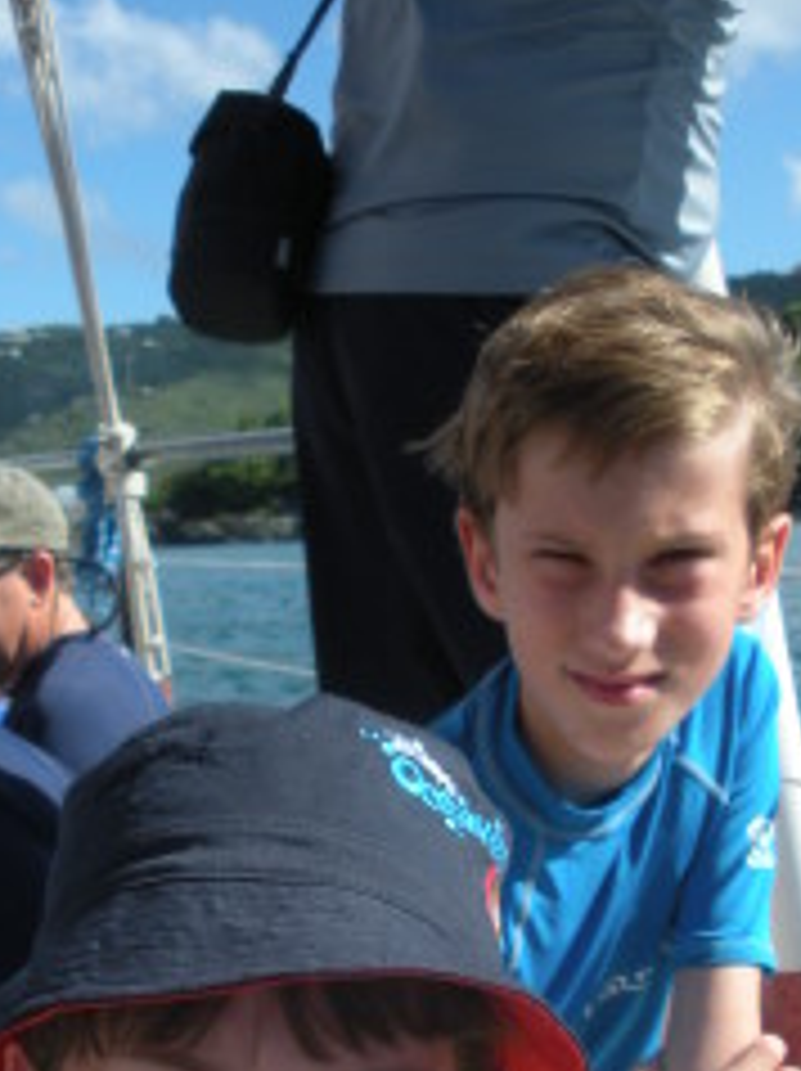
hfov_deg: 21.3
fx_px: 2133
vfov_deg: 27.1
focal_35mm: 69
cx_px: 364
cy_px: 976
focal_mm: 6.3
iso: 64
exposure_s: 1/569
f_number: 3.5
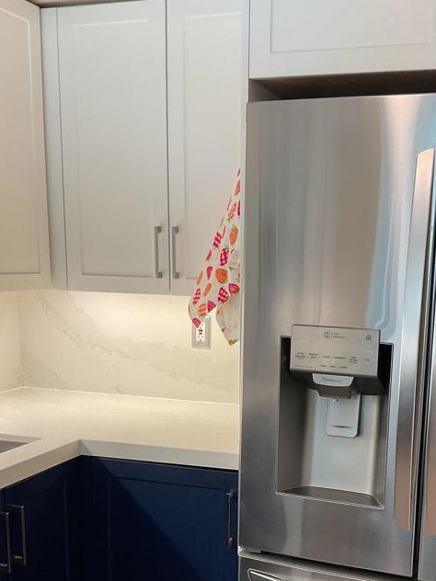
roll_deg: +0.1
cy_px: 408
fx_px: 789
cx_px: 282
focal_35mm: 47
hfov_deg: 30.7
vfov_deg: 39.7
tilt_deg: -12.6
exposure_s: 1/60
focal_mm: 3
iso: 50
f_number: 1.8
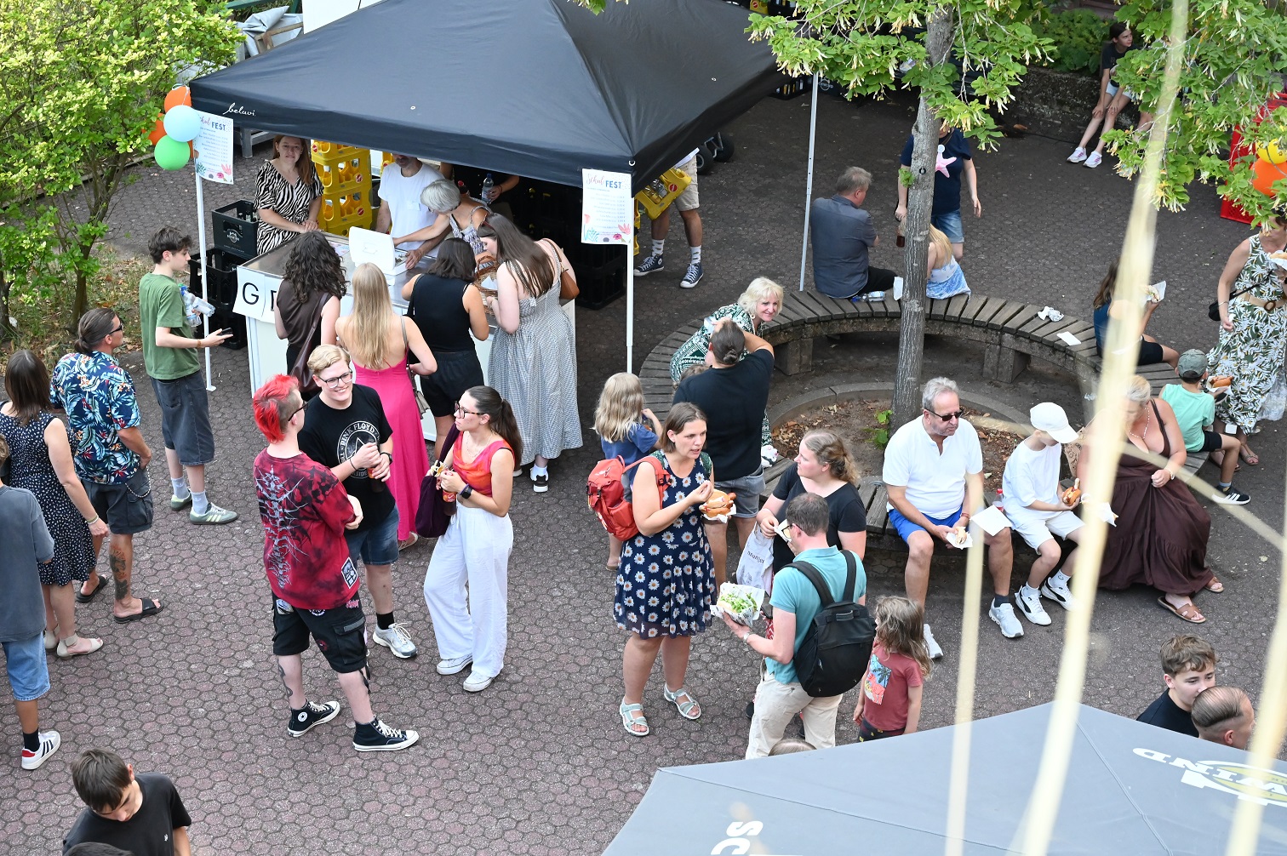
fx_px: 1929
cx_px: 644
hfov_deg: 36.9
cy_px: 428
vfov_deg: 25.0
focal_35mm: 54
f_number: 8
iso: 4500
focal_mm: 54
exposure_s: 1/250
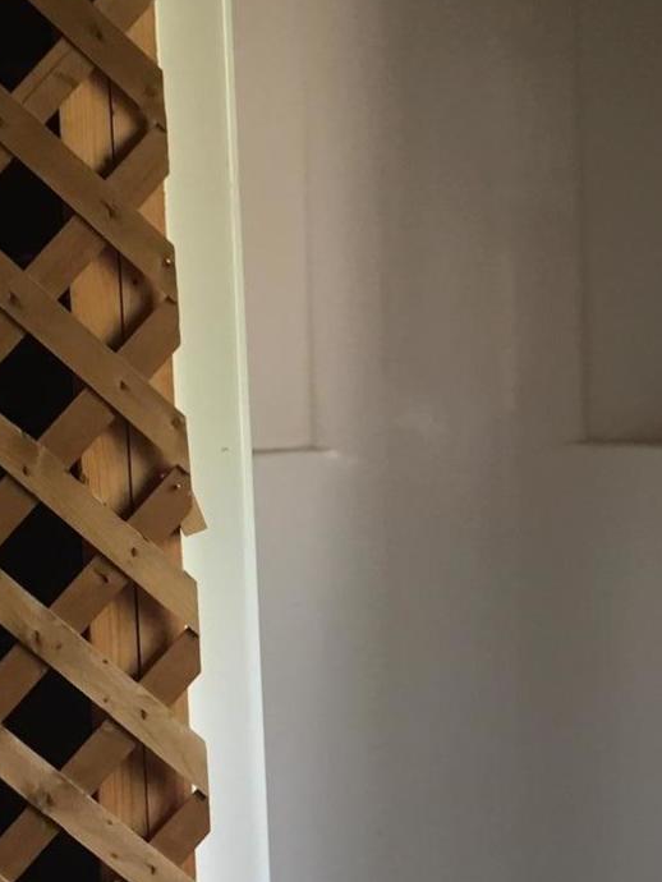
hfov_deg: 17.4
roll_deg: +0.8
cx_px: 550
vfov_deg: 23.2
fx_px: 2141
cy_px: 528
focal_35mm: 84
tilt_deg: -8.9
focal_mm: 4.15
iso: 80
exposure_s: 1/30
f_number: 2.2
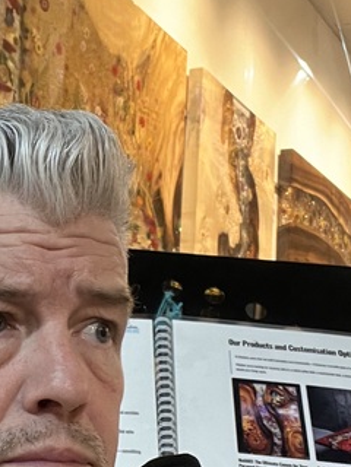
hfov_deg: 19.2
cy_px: 260
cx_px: 15
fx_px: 1014
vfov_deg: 26.0
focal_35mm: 75
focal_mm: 2.71
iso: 400
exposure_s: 1/25
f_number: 2.2
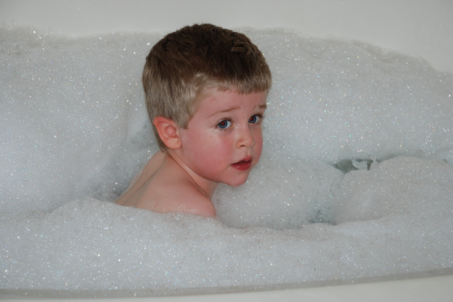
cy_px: 150
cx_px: 226
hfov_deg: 20.4
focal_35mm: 100
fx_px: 1258
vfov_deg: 13.7
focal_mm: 66
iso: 200
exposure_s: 1/60
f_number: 5.3
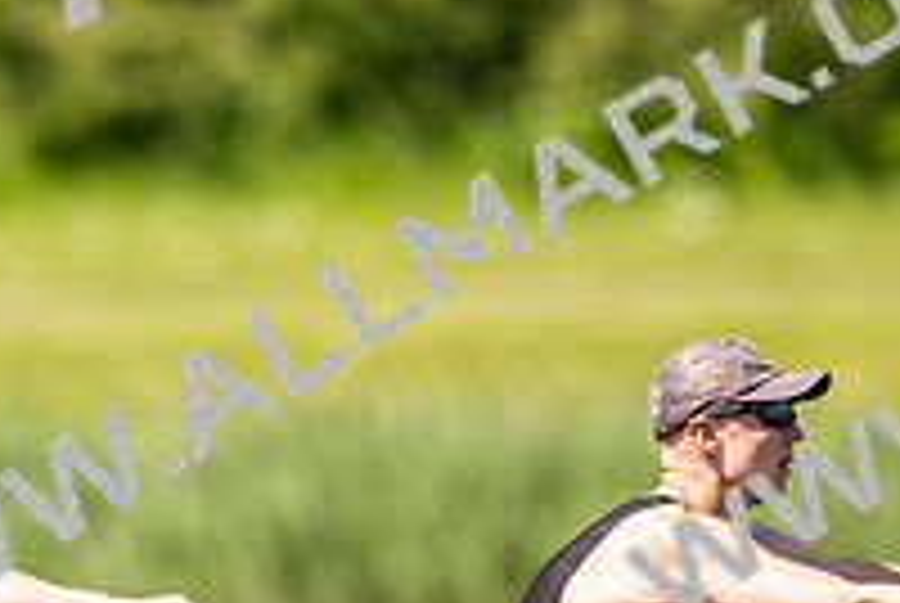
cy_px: 691
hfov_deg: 1.2
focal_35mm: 1739
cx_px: 297
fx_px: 43539
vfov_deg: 0.8
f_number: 4
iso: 320
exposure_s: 1/2500
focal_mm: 600
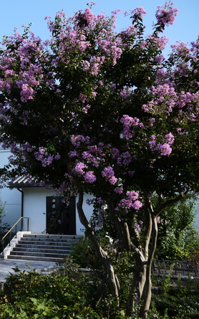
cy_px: 161
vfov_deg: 49.3
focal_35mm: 40
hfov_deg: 29.2
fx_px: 347
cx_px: -15
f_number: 5
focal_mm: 14
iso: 100
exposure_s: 1/250
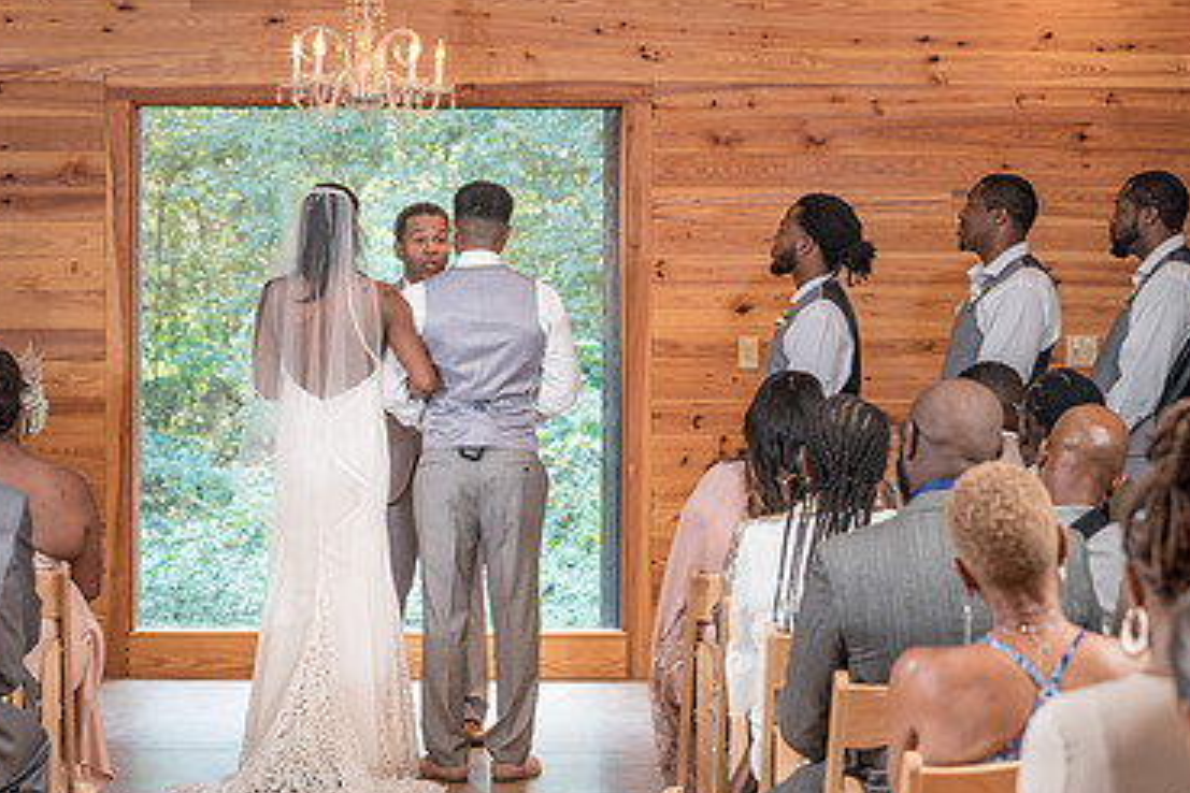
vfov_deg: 11.9
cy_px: 483
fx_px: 3801
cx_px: 422
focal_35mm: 115
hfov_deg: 17.8
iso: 800
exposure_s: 1/100
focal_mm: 70
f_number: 4
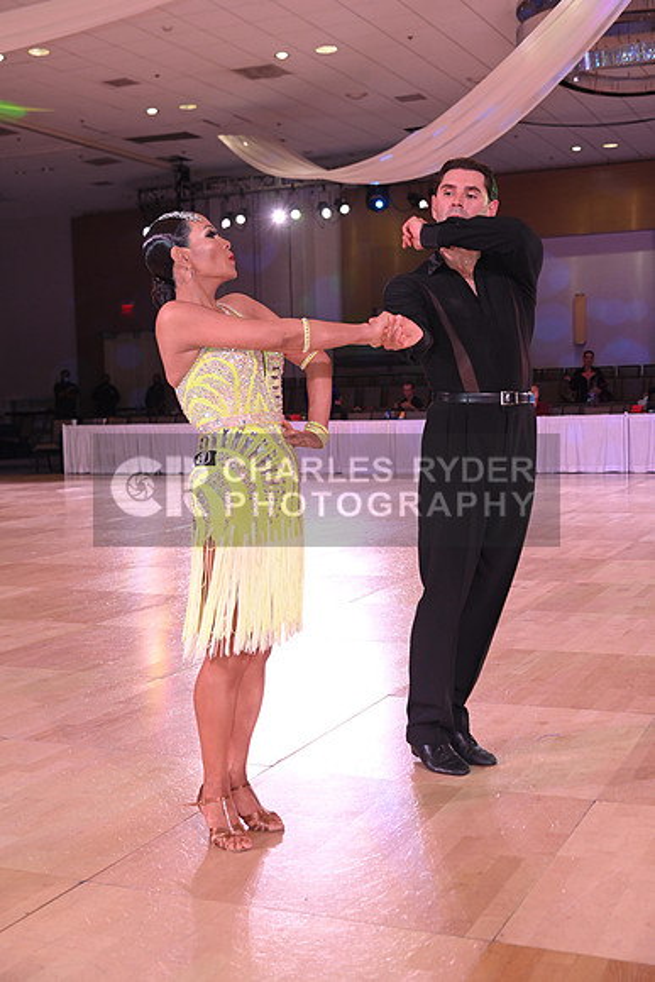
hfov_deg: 29.3
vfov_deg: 42.7
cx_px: 328
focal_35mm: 46
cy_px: 491
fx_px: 1255
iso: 1000
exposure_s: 1/200
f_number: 5.6
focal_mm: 46
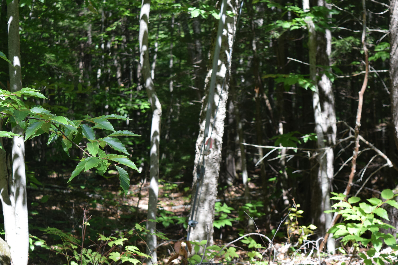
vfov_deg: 16.6
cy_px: 132
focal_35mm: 82
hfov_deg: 24.6
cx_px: 199
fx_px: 912
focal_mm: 55
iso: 400
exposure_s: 1/200
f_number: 7.1
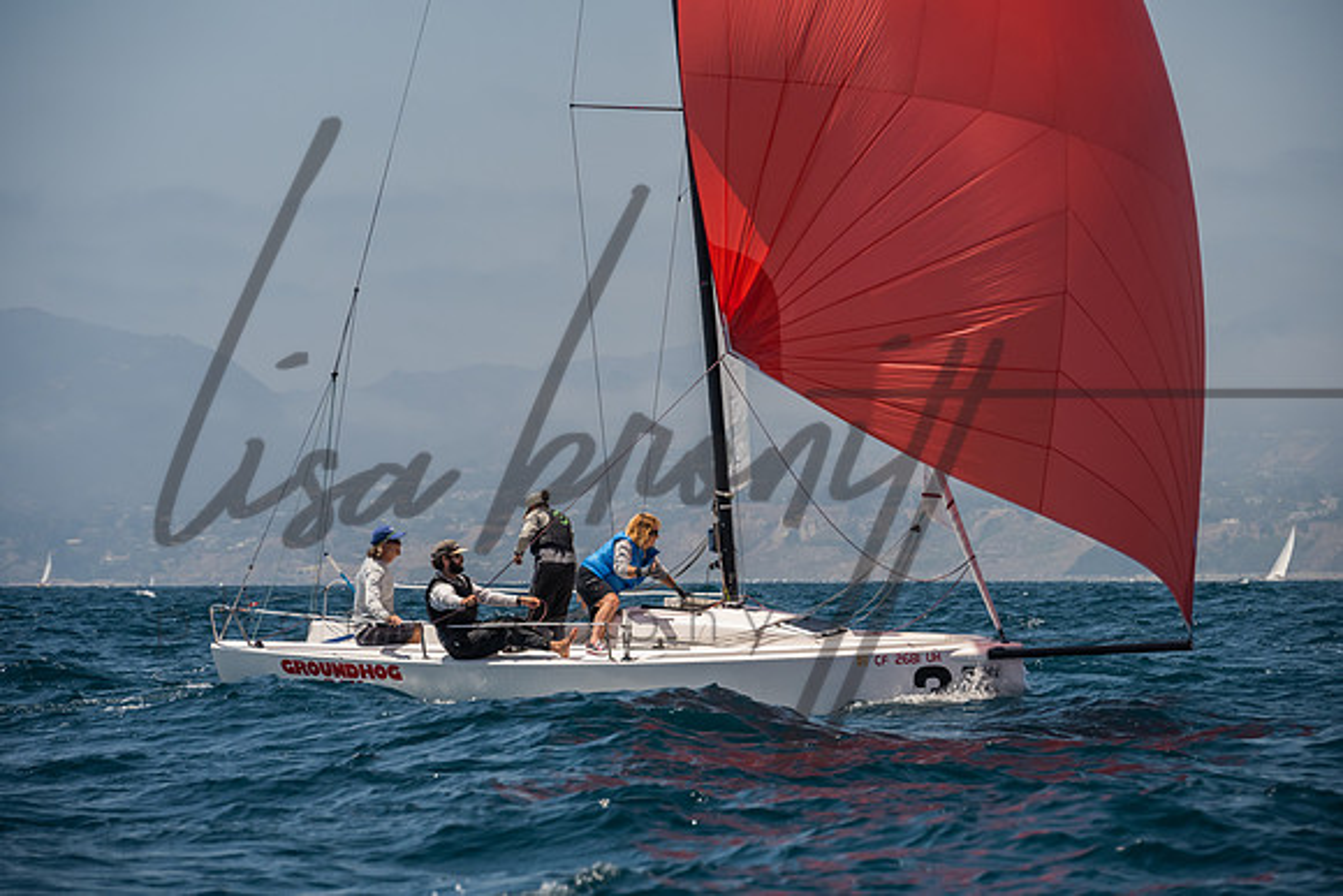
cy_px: 448
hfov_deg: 10.8
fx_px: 7089
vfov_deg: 7.2
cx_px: 672
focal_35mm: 190
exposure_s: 1/640
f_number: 9
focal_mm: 190
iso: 640
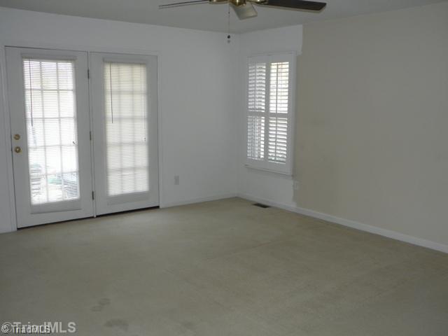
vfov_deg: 41.8
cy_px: 168
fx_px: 440
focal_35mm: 34
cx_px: 224
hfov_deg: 54.0
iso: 160
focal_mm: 6.2
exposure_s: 1/60
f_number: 3.7
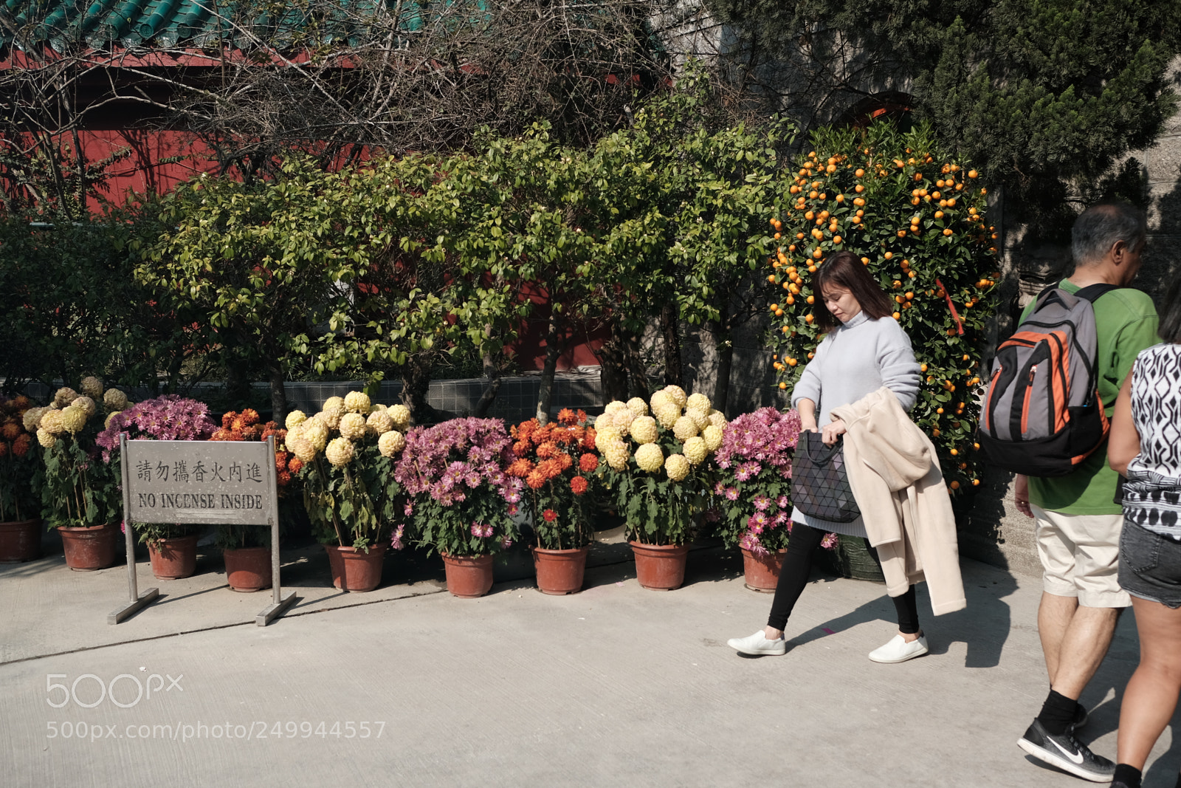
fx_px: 1148
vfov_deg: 37.9
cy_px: 394
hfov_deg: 54.4
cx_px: 590
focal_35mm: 35
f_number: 4
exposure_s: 1/2000
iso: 200
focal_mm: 23
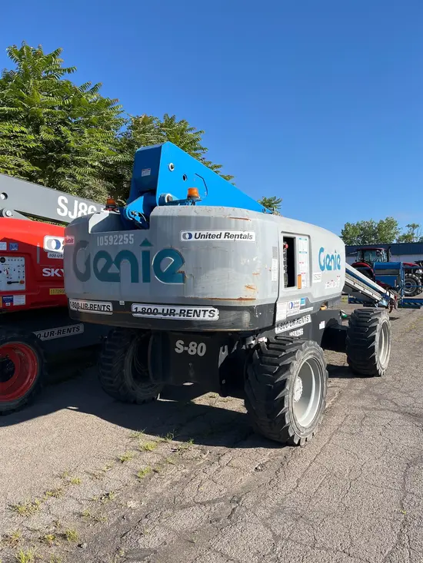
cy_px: 282
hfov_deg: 53.1
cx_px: 212
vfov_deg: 67.3
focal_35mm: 26
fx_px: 423
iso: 50
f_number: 1.6
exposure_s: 1/2513
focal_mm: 5.1
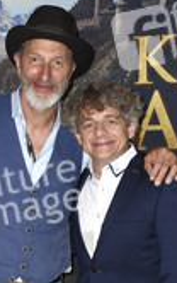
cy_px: 286
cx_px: 44
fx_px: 765
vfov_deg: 20.3
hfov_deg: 13.2
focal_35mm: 99
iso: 800
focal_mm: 27
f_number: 5.6
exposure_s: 1/125
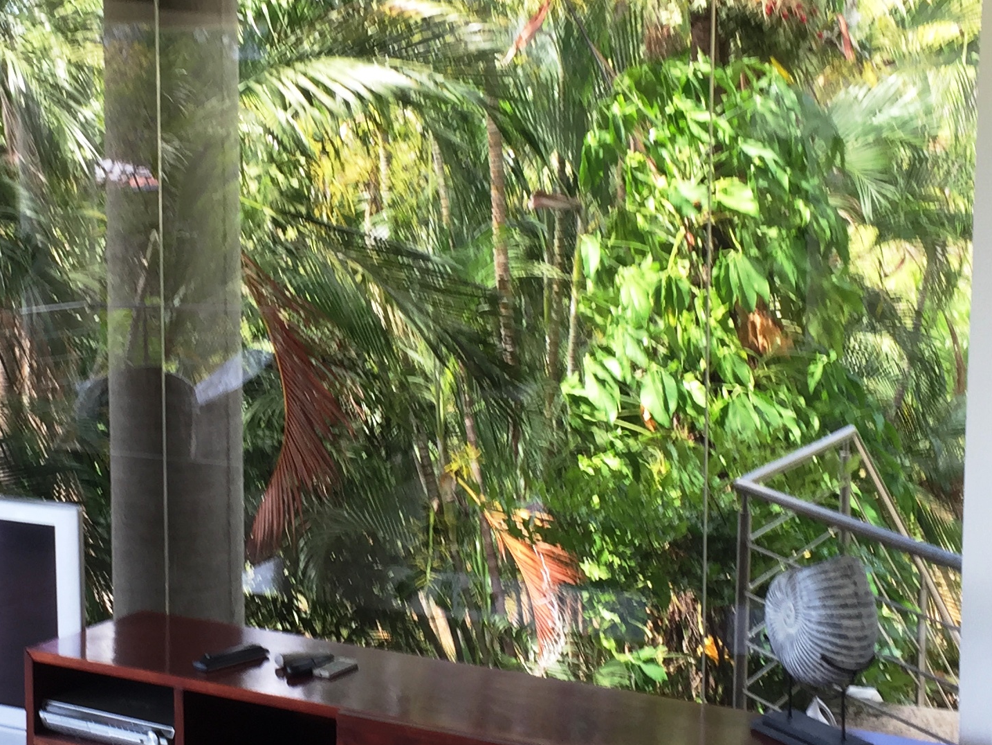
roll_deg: -1.4
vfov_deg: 22.3
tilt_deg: -7.2
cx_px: 274
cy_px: 393
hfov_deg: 29.0
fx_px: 1892
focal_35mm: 66
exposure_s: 1/60
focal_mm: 4.15
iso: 32
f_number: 2.2
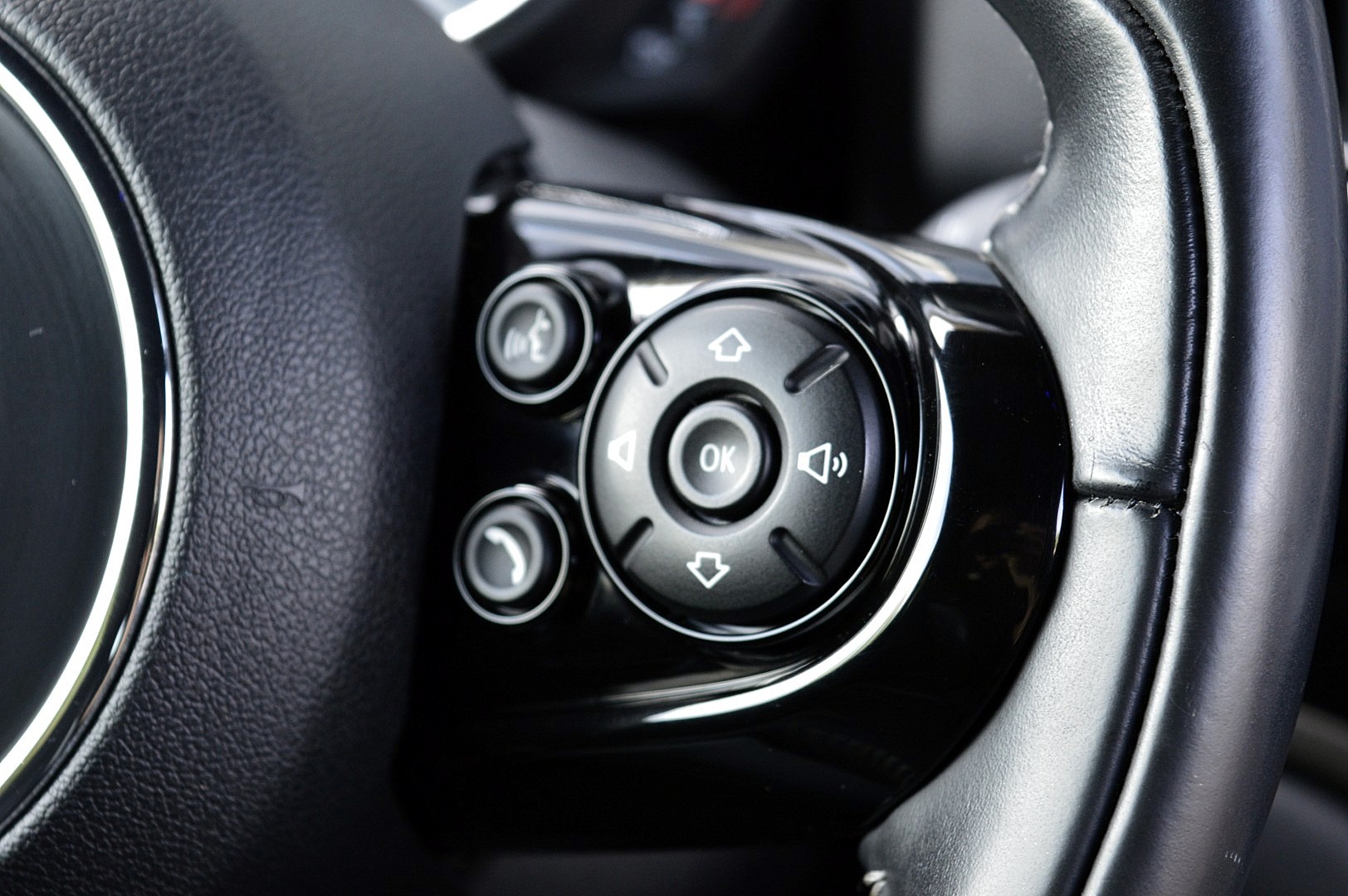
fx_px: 3087
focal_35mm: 82
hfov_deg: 24.6
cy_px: 448
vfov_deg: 16.5
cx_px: 674
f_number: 5.6
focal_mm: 55
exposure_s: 1/50
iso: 800
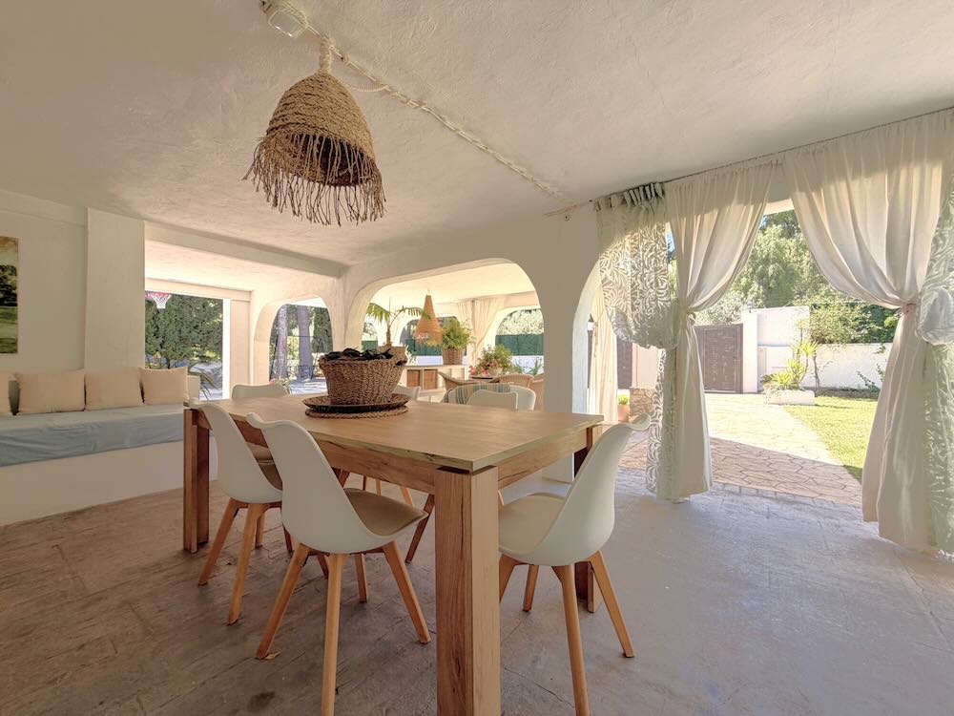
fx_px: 386
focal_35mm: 14
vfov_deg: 85.7
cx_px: 477
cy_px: 358
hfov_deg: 102.1
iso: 40
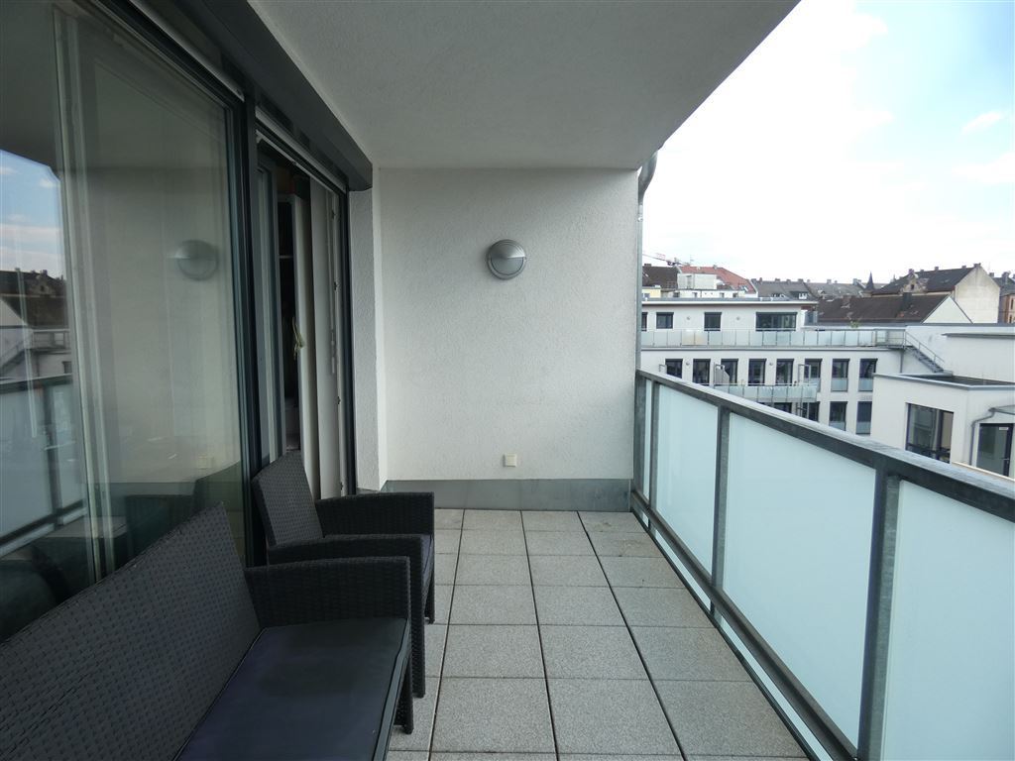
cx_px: 508
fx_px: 586
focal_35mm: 20
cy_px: 380
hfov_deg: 81.7
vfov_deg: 66.0
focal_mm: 3.6
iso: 80
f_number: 2.8
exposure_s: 1/500
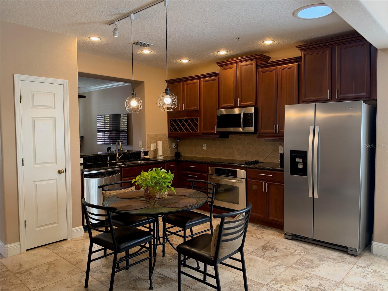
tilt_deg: -2.4
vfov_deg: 53.1
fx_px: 291
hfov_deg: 67.3
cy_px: 146
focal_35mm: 26
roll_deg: +0.9
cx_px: 194
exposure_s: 1/120
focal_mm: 6.93
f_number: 1.8
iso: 320
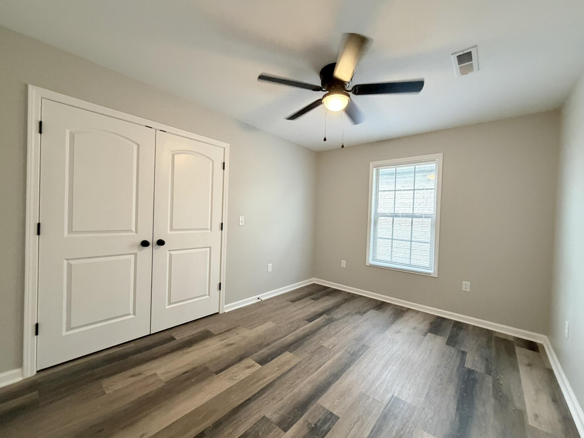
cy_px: 219
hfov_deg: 102.1
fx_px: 236
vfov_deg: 85.7
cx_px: 292
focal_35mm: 14
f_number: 2.2
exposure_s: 1/60
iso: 500
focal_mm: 2.22
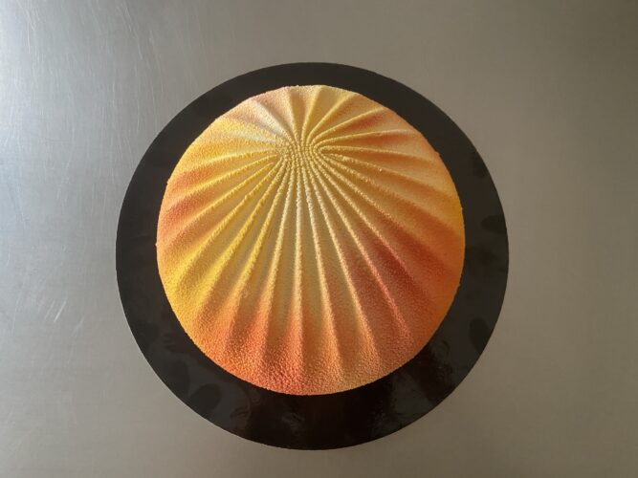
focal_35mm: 26
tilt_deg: -82.0
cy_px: 239
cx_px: 319
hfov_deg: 67.3
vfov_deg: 53.0
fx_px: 479
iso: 320
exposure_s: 1/60
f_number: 1.8
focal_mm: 4.25
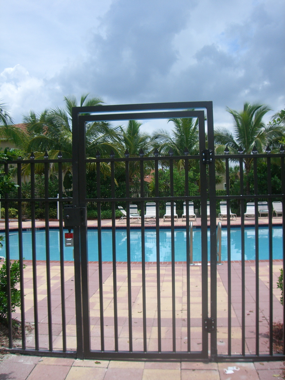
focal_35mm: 38
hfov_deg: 37.7
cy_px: 190
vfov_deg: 49.0
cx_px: 142
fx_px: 417
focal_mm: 6.2
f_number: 4.3
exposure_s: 1/800
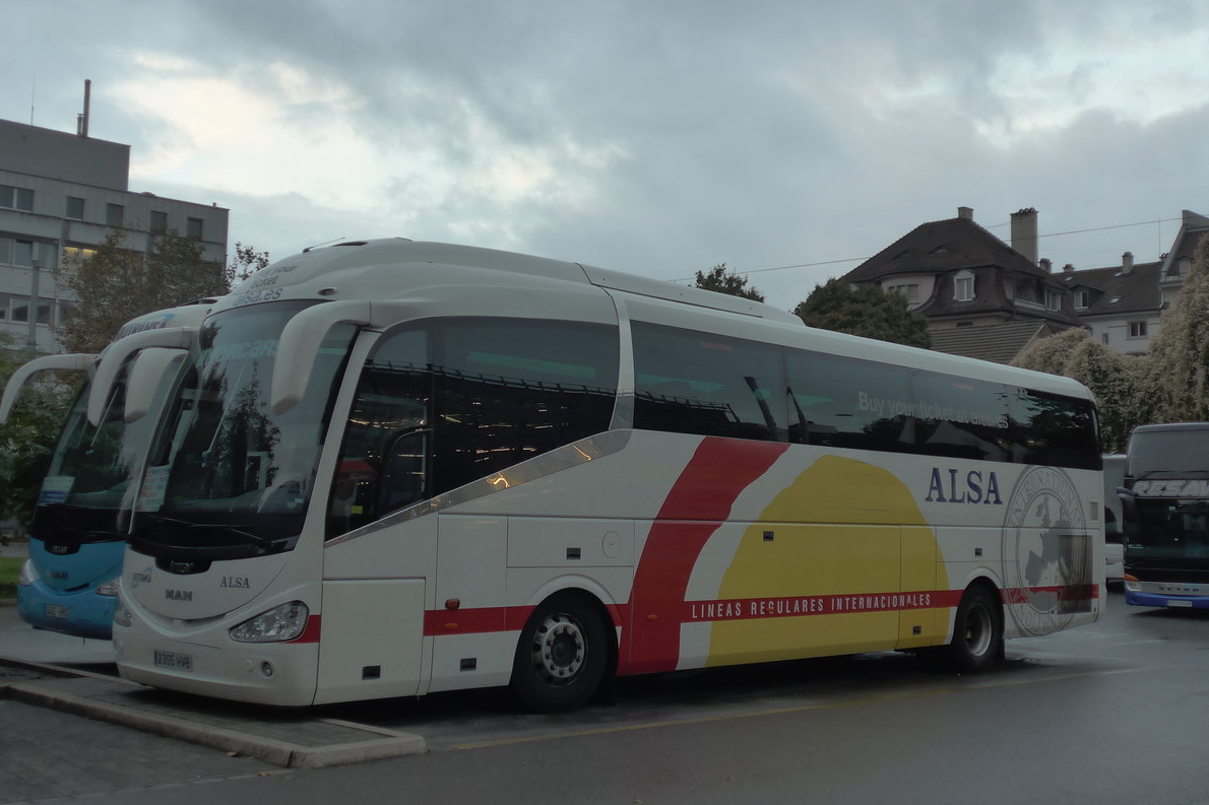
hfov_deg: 45.4
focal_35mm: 43
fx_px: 1444
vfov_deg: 31.2
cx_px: 607
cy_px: 385
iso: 160
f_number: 2.6
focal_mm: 8.4
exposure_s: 1/160
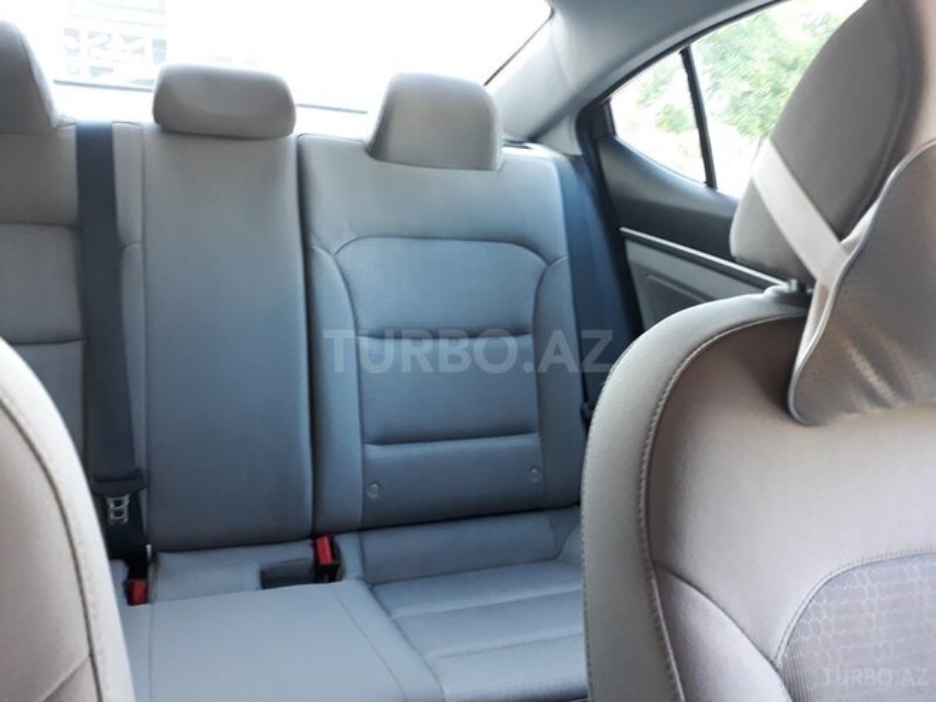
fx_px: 730
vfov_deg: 51.4
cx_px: 468
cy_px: 351
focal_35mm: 27
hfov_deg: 65.3
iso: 200
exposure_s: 1/50
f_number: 1.7
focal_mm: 3.71
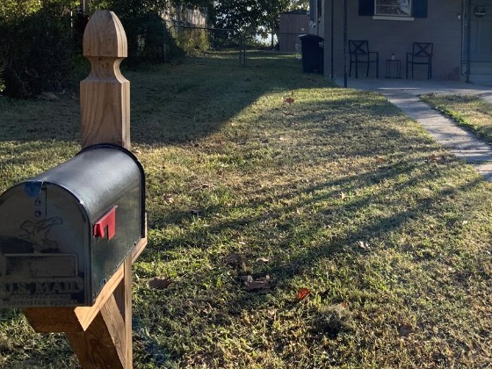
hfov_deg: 34.4
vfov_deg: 27.5
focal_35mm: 53
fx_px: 753
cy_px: 151
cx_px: 432
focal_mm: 3
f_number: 1.8
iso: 16
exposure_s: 1/759
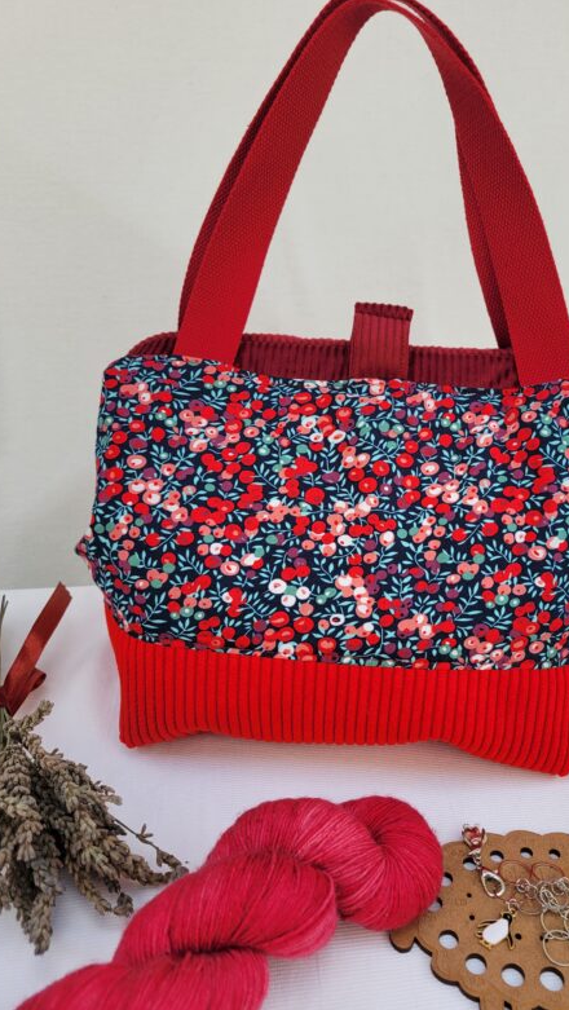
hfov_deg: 39.8
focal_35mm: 29
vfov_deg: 66.0
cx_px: 371
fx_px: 777
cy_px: 494
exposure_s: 1/1120
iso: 40
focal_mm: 5.4
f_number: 1.8
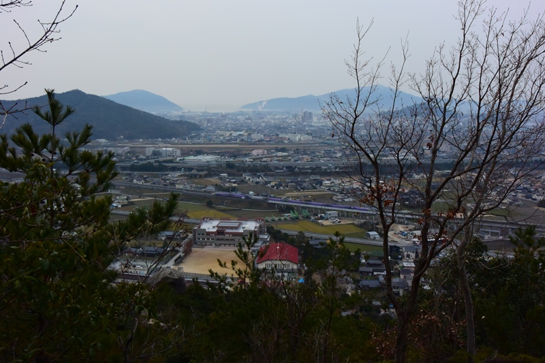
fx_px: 530
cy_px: 182
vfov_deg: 37.8
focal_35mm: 35
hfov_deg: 54.4
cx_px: 272
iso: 800
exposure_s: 1/60
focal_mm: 13
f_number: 5.6
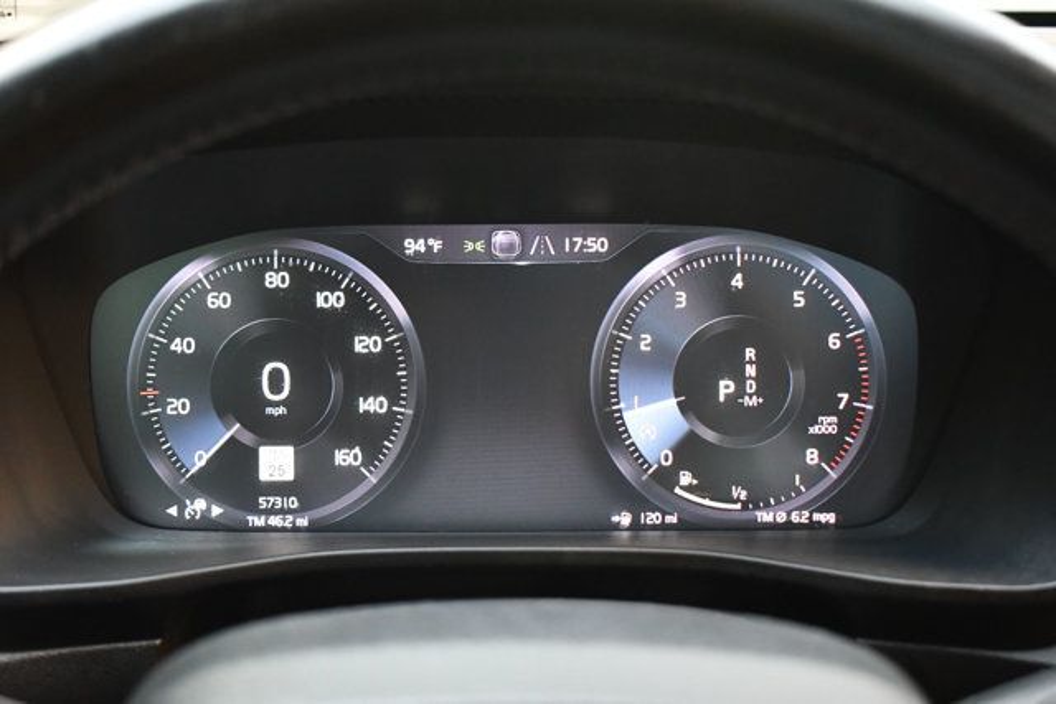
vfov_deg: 29.3
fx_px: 1350
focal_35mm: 46
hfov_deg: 42.7
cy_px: 352
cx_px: 528
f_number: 4.2
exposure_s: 1/125
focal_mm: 31
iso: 3200
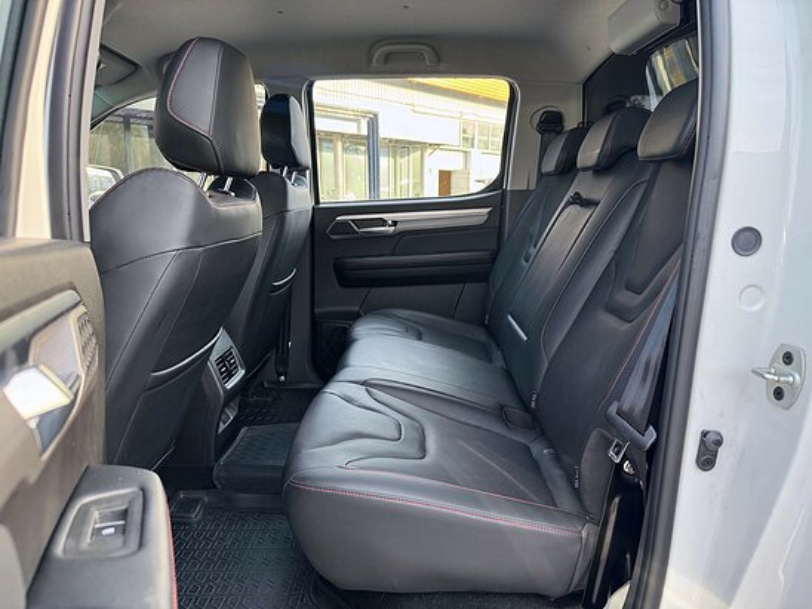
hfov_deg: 71.6
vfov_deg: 56.8
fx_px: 563
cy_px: 304
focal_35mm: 24
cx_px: 406
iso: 160
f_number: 1.78
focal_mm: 6.76
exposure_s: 1/121
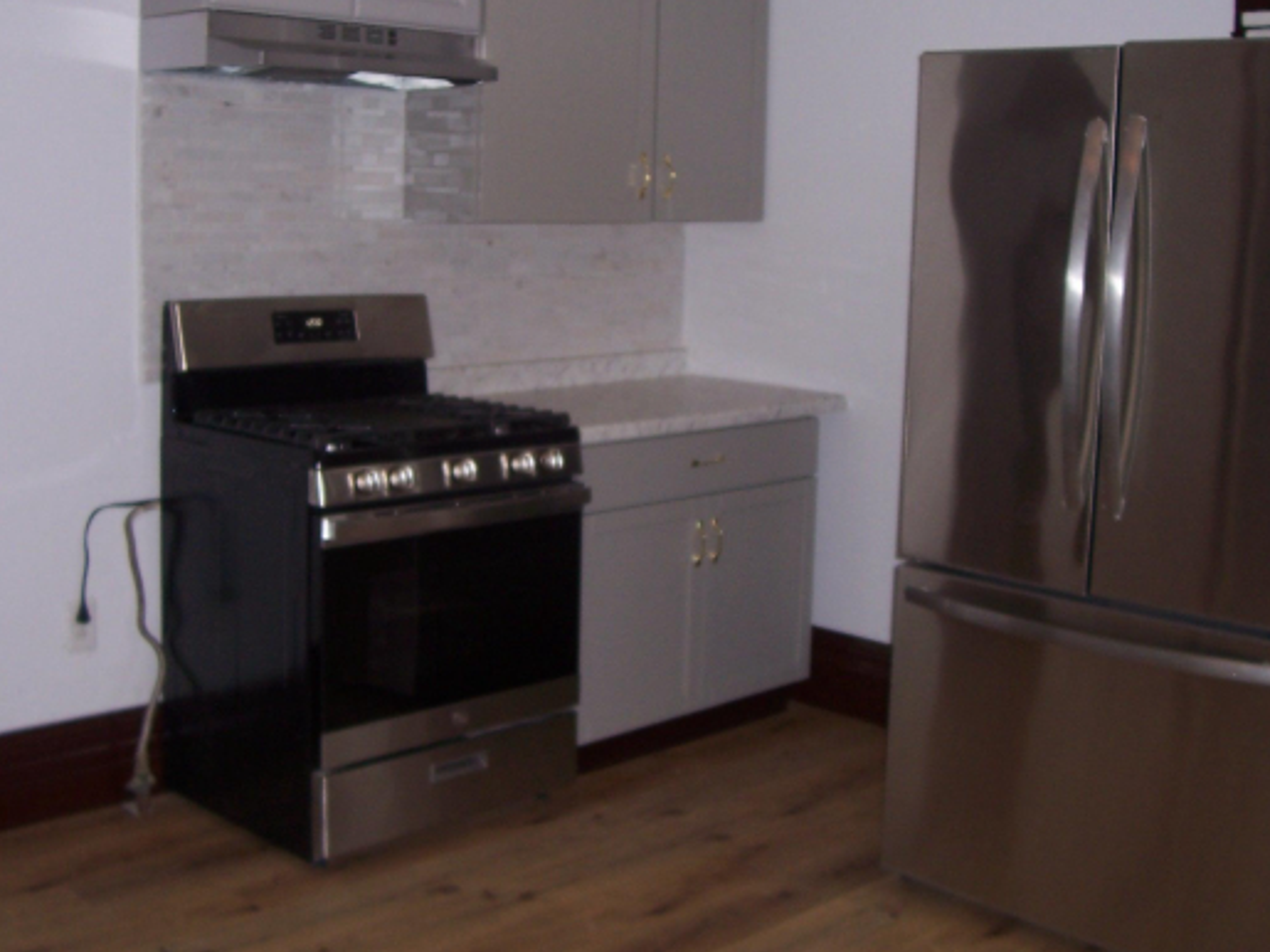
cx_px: 645
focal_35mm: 44
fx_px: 1614
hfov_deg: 43.0
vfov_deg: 32.7
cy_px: 367
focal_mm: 5.6
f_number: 2.7
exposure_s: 1/60
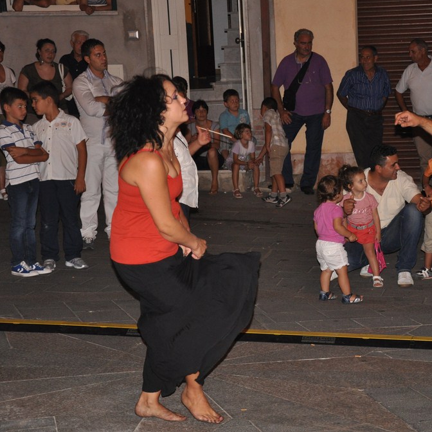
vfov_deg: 17.9
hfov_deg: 17.8
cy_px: 215
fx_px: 1370
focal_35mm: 97
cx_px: 319
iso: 800
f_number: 5
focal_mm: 50
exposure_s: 1/60
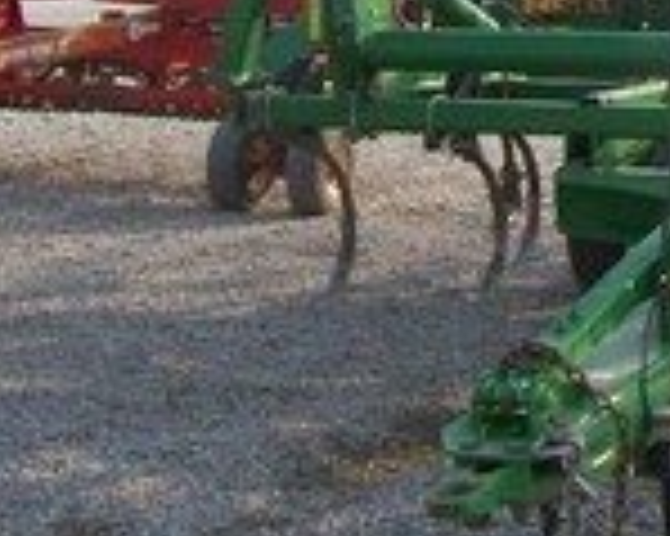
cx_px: 931
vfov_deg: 12.3
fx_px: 2398
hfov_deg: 15.0
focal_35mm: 121
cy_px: -167
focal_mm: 5.6
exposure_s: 1/269
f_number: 5.1
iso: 80
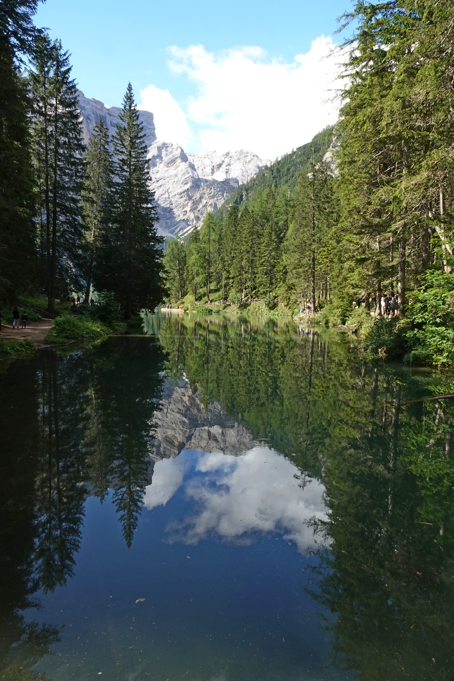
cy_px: 340
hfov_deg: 53.1
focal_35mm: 24
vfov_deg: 73.7
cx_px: 227
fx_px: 454
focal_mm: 8.8
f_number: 11
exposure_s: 1/13
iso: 100
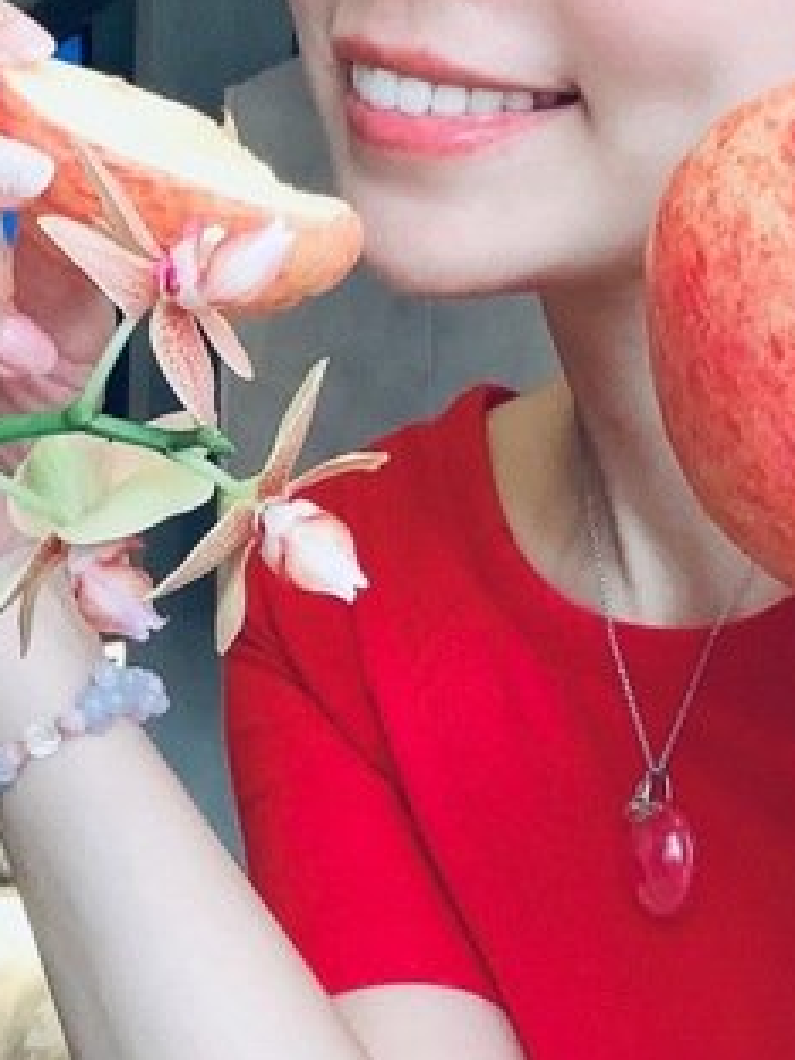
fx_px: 2511
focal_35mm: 82
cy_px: 523
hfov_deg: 17.9
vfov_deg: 23.8
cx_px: 234
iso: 100
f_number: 2.2
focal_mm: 2.87
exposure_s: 1/60
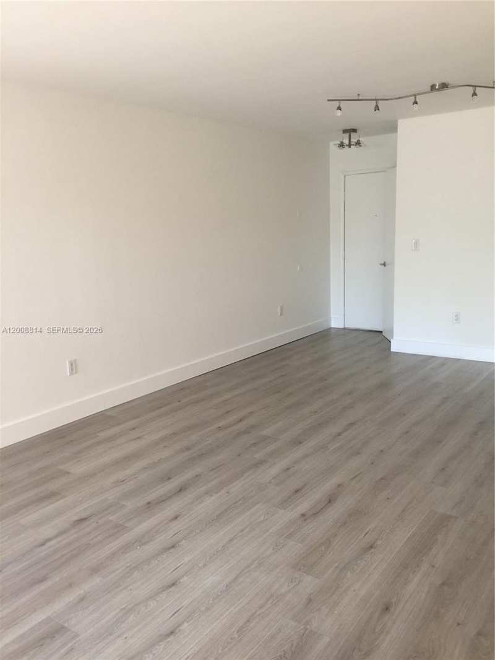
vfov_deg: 61.6
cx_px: 248
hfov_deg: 48.2
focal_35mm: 29
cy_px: 330
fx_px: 553
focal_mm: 4.15
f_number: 2.2
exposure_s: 1/15
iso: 32
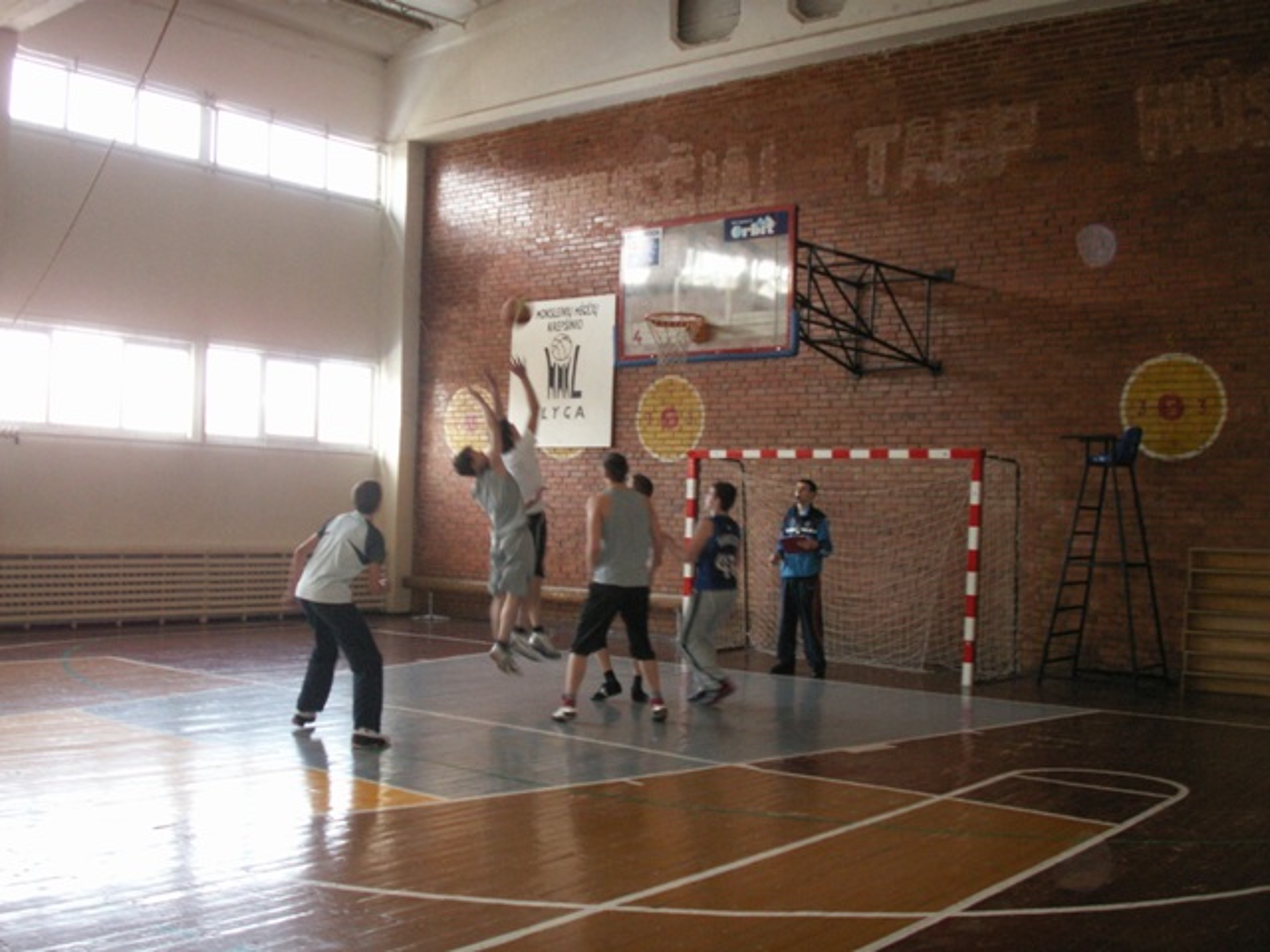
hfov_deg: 50.1
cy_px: 476
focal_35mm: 37
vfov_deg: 38.7
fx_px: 1357
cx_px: 635
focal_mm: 7.7
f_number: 3.5
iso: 160
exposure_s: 1/40
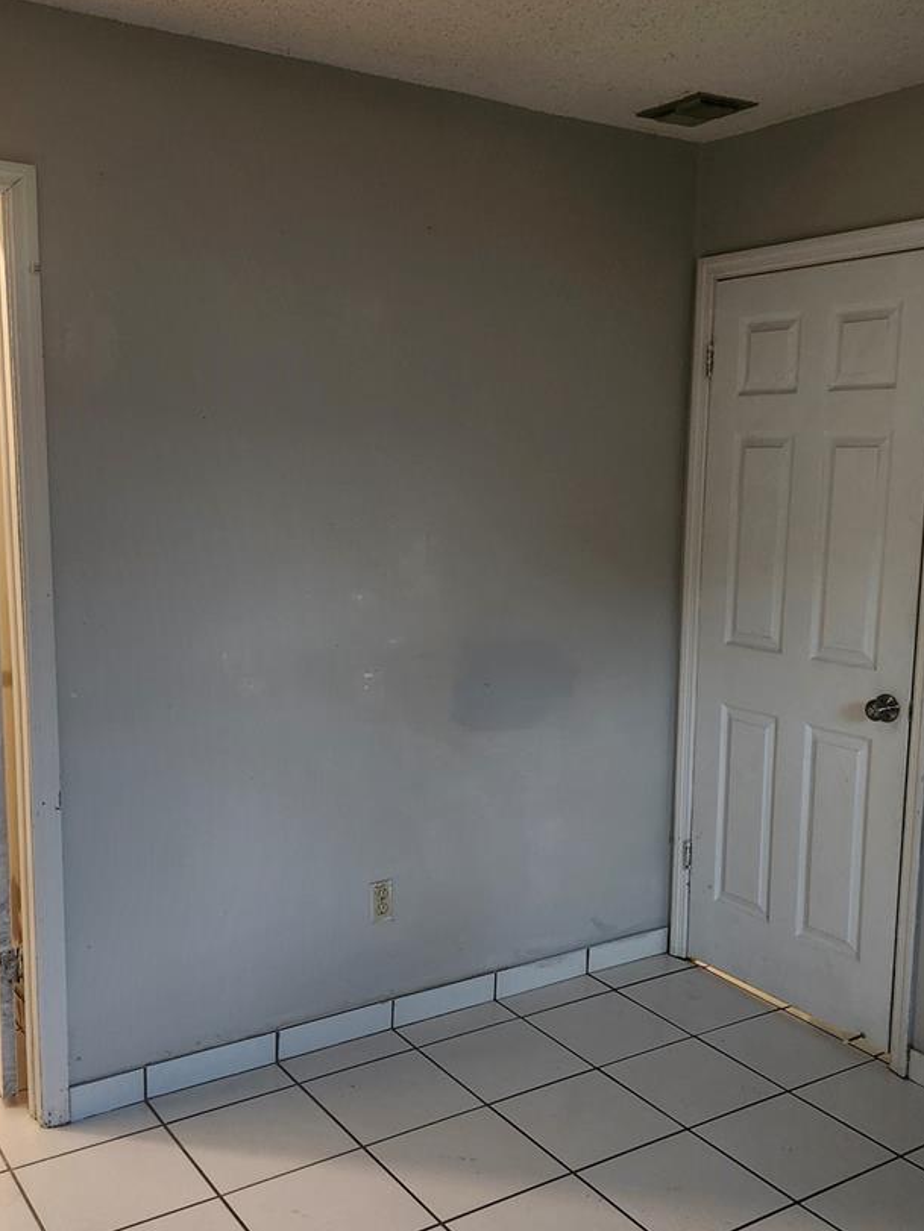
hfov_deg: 41.8
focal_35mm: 34
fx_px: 1210
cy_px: 661
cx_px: 499
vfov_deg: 53.9
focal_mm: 5.54
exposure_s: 1/40
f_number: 1.8
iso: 500
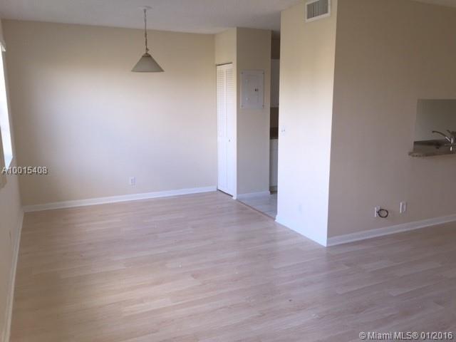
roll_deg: -0.4
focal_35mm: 29
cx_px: 228
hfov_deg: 61.7
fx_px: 382
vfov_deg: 48.2
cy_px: 171
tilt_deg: -11.4
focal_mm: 4.15
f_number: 2.2
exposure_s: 1/60
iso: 32
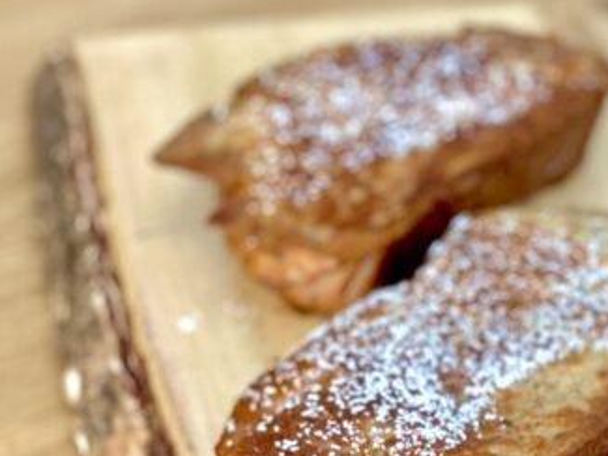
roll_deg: -3.8
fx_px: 2161
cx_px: 537
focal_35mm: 123
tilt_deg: -39.4
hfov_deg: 15.8
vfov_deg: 11.9
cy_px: 473
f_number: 2
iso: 200
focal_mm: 6
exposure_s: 1/122
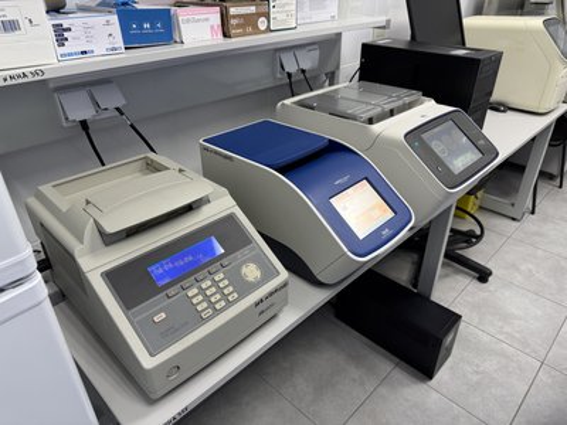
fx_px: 393
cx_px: 284
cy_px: 212
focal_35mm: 24
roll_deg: +0.8
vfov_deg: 56.8
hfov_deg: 71.6
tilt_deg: -29.1
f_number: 1.78
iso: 160
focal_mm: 6.76
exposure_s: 1/100
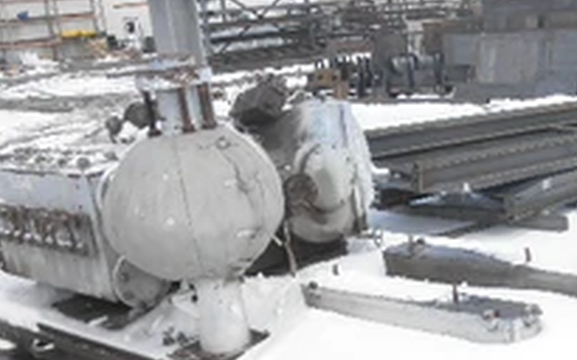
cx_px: 467
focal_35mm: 58
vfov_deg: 22.3
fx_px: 912
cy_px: 233
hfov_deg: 34.0
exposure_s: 1/100
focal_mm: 5
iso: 64
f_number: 8.5
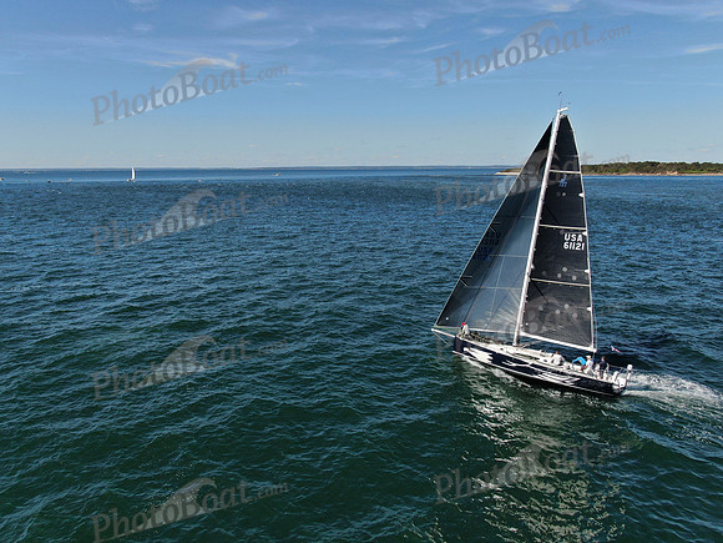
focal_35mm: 27
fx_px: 564
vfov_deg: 51.4
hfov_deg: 65.3
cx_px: 362
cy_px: 272
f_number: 2.9
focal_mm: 4.78
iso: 100
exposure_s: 1/1600
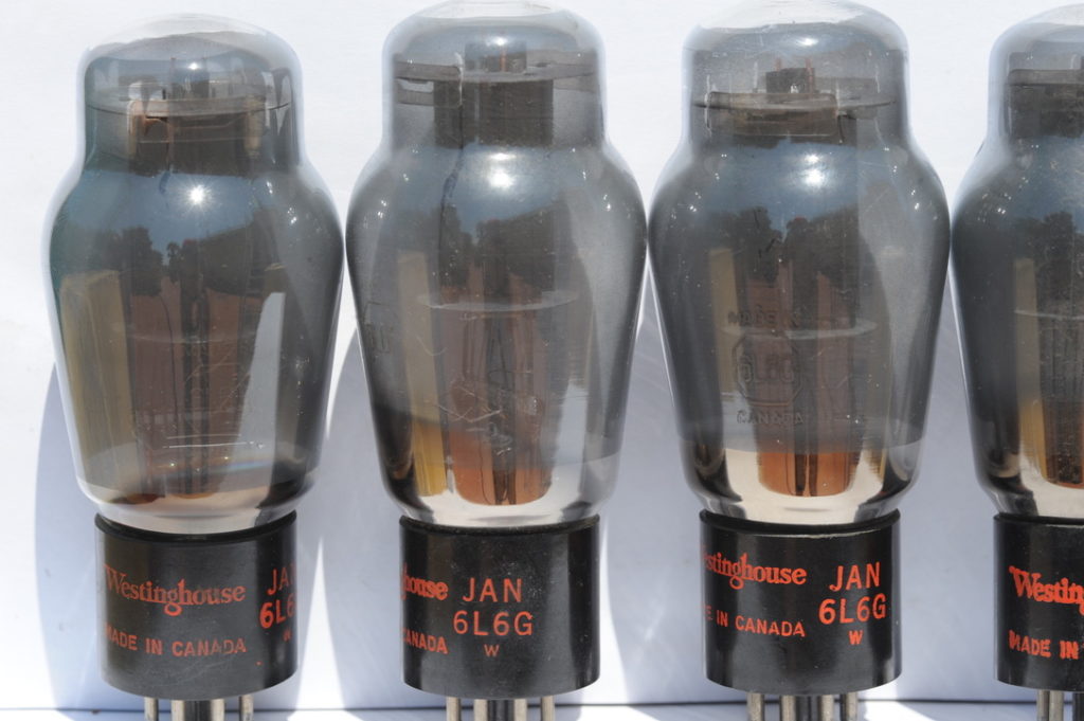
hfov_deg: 19.5
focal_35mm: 105
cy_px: 360
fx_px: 3159
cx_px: 542
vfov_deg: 13.0
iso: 200
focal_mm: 105
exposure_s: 1/250
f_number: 14
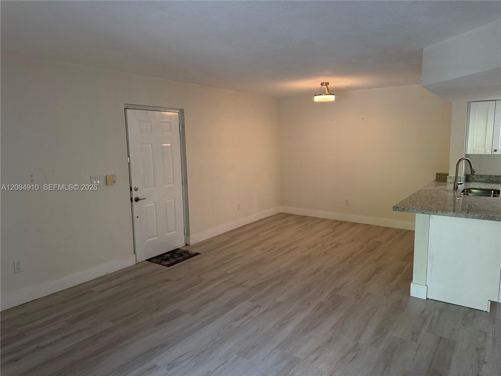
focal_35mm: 24
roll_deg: +1.2
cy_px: 188
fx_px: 347
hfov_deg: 71.6
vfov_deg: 56.8
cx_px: 250
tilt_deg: -8.3
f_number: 1.78
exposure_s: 1/181
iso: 200
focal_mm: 6.76
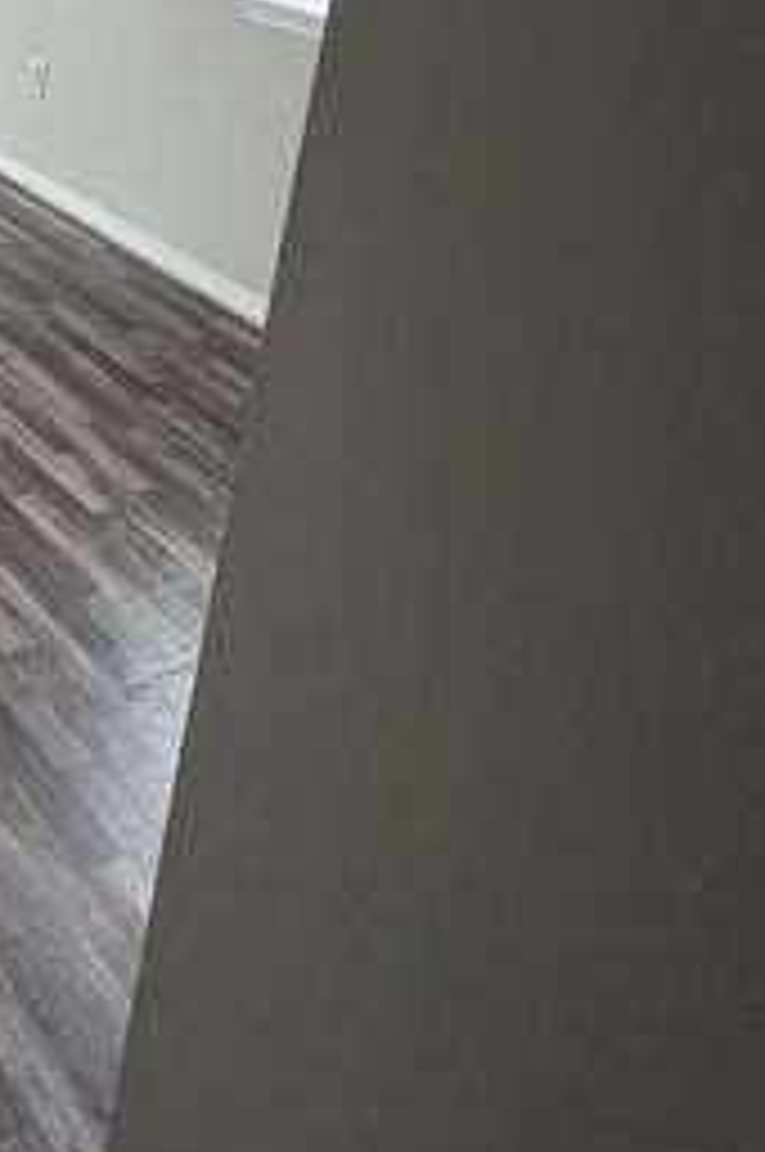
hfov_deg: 27.4
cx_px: -297
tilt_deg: -18.6
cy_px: 124
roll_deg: -1.6
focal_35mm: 38
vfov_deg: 46.1
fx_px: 1214
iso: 80
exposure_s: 1/121
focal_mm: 2.22
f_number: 2.2
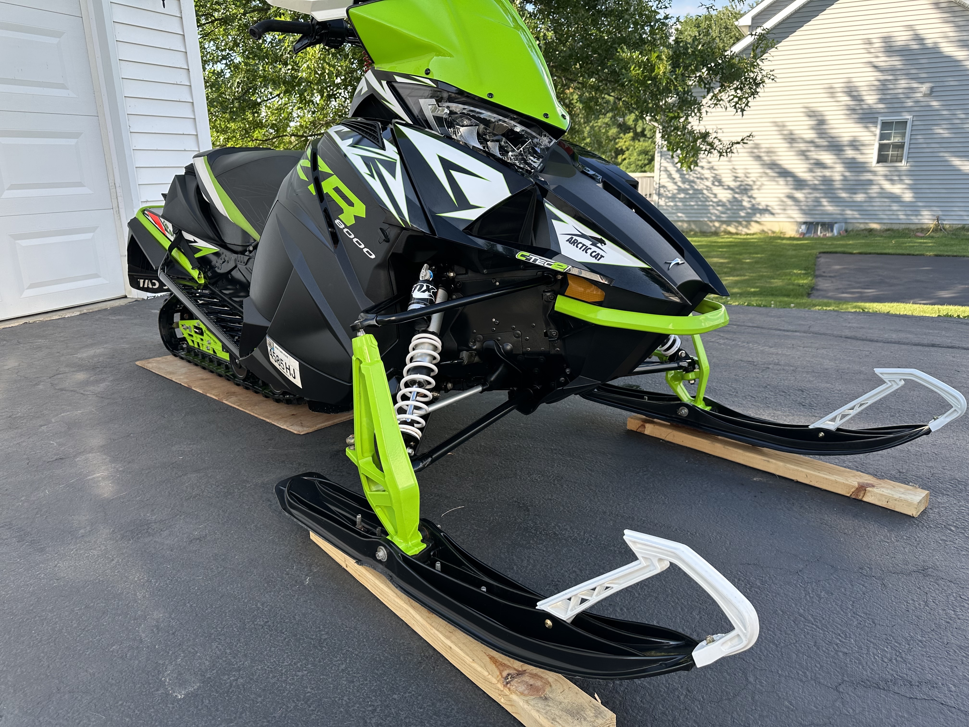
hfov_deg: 71.6
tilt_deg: -16.6
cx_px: 484
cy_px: 364
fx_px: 672
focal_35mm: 24
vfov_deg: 56.8
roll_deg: +2.2
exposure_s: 1/623
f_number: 1.78
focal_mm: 6.86
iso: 80
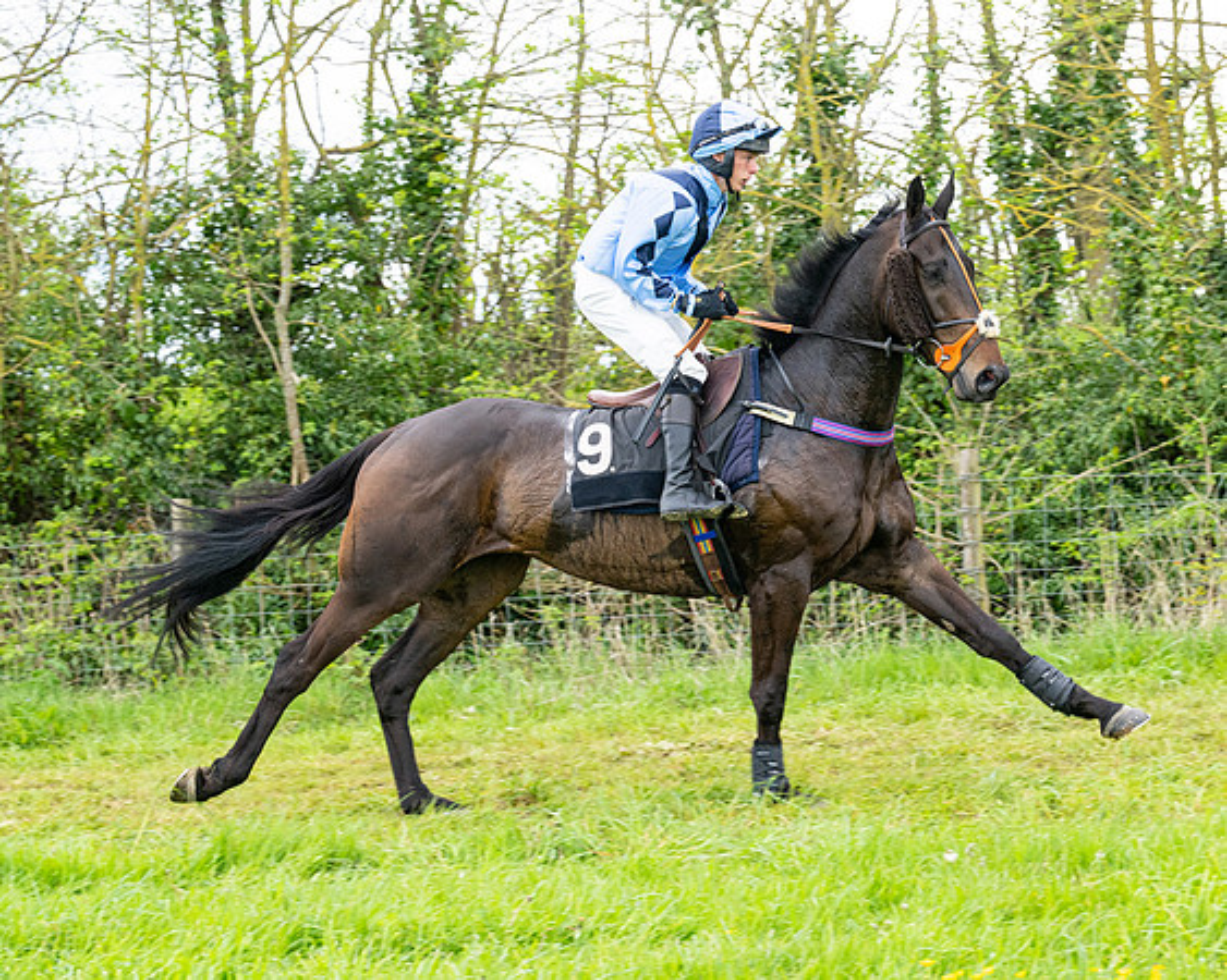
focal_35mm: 104
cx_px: 607
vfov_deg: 14.7
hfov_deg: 18.4
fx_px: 3789
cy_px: 461
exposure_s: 1/640
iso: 400
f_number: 5
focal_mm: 70
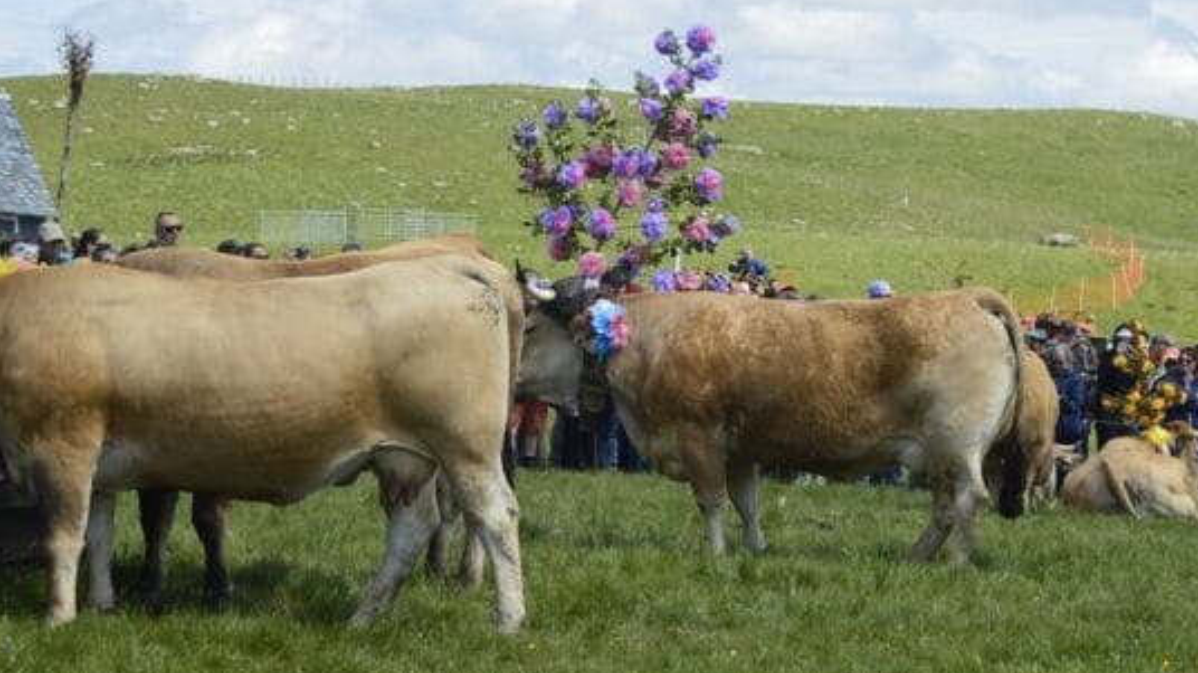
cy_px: 180
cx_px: 697
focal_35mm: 135
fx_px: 4287
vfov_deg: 9.0
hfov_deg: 15.9
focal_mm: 45
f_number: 6.3
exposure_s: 1/320
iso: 100
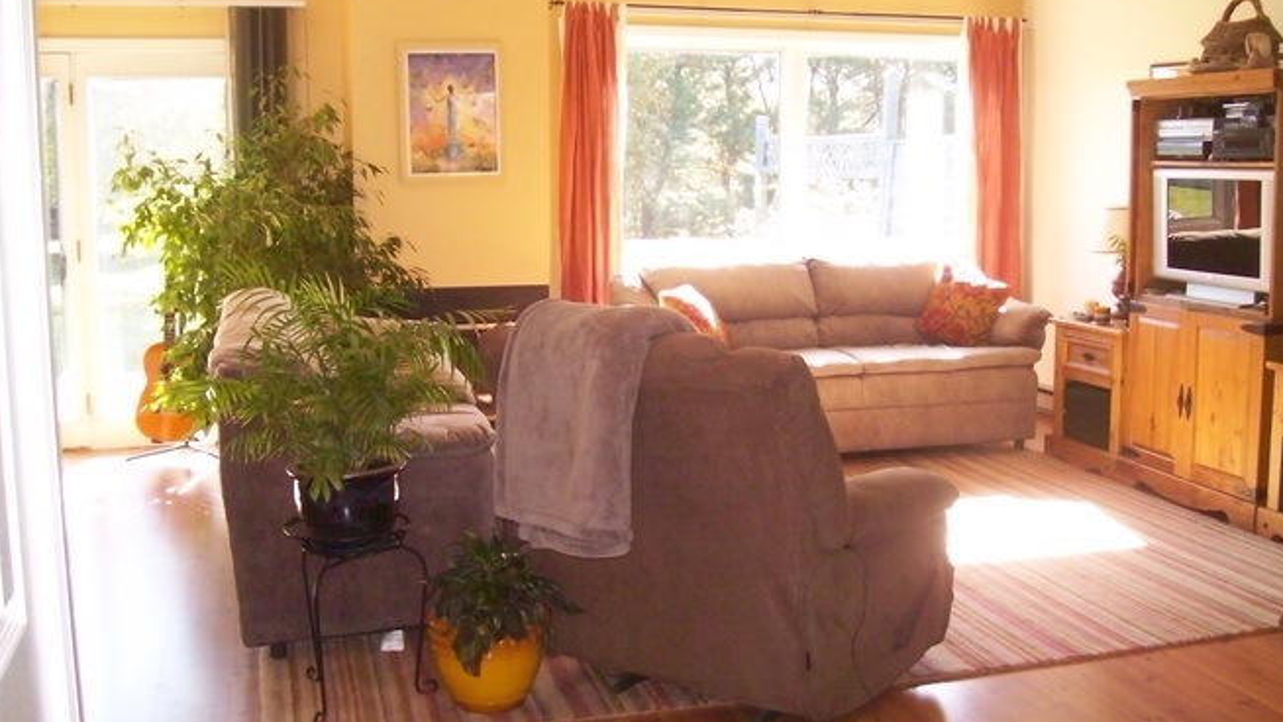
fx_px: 1361
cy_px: 369
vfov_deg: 29.7
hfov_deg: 50.5
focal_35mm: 40
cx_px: 641
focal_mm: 6
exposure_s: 1/71.6
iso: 160
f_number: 2.7
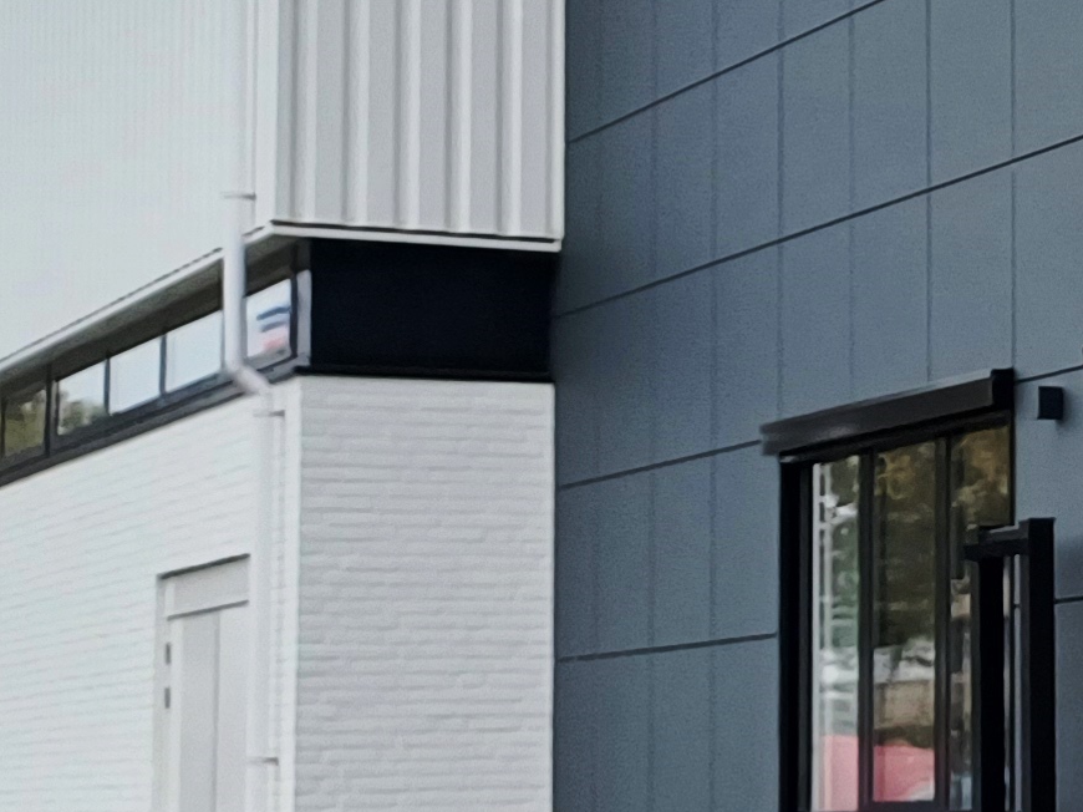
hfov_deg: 13.8
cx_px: 2328
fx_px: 3597
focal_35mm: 115
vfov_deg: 12.9
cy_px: 463
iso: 80
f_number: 1.8
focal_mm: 4.65
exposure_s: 1/100
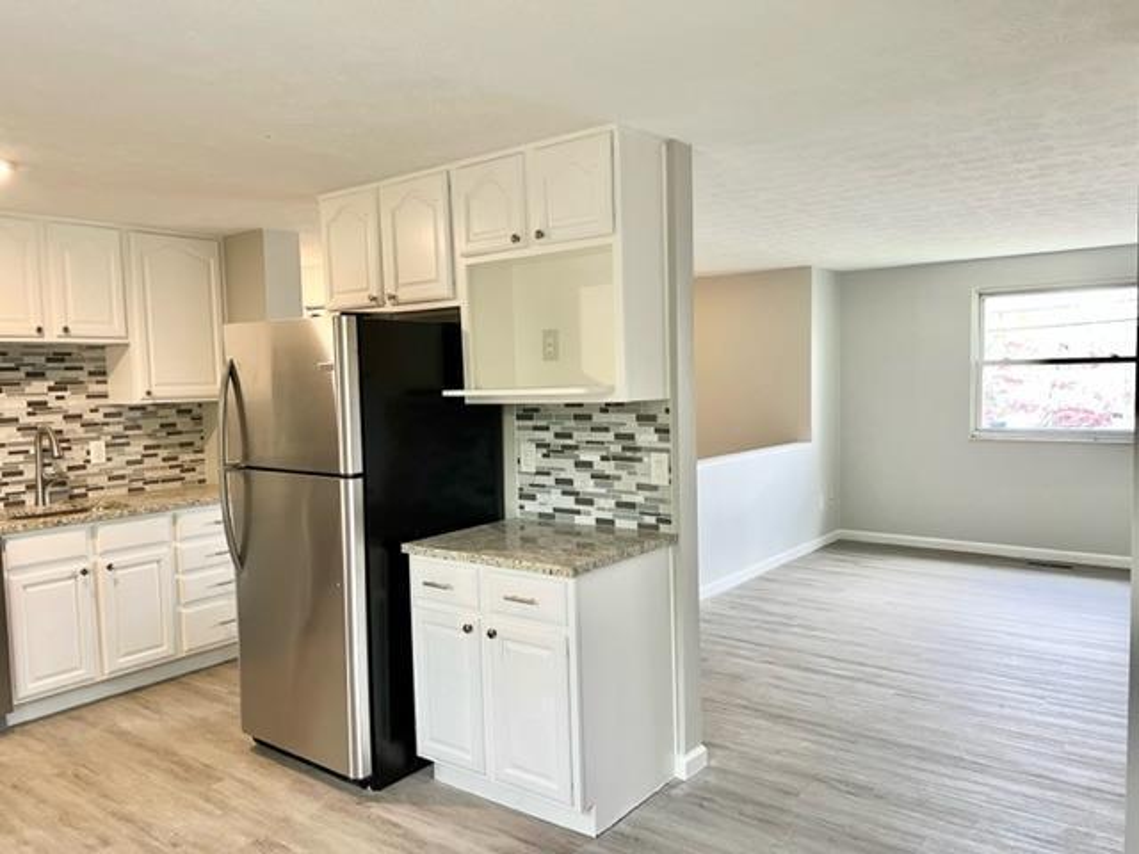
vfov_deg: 53.1
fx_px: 856
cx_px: 570
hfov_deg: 67.3
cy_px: 427
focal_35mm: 26
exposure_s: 1/60
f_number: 1.5
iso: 80
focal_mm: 5.7
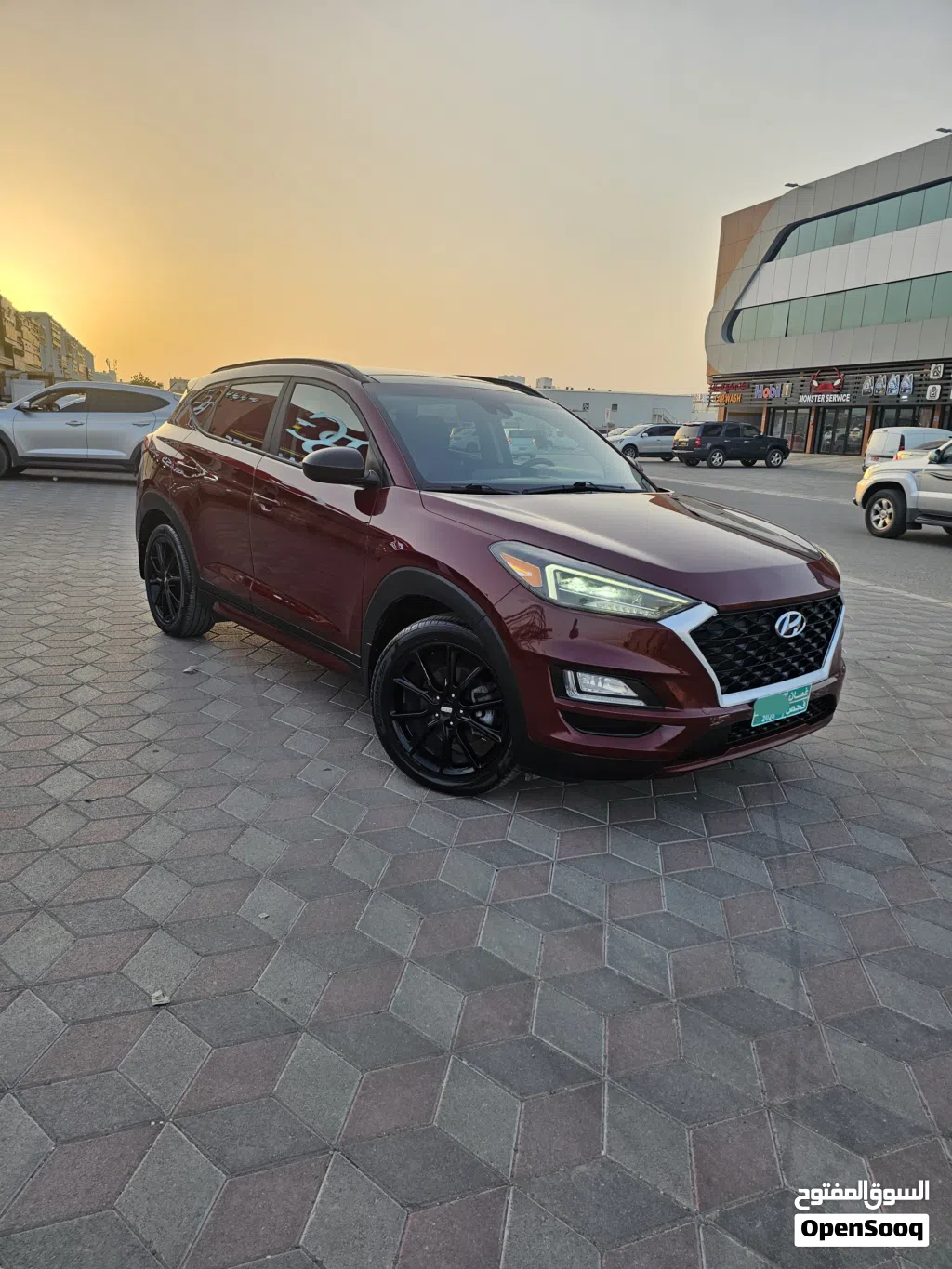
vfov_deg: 73.9
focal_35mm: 23
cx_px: 476
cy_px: 634
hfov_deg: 58.9
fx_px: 843
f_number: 1.7
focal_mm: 6.3
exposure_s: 1/182
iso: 20
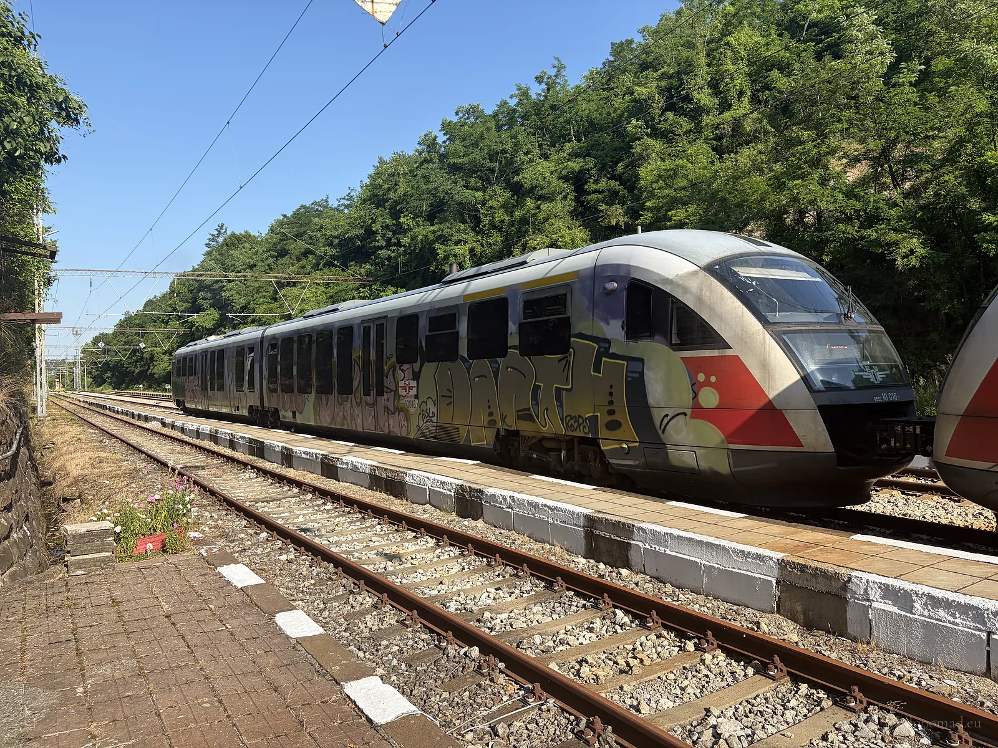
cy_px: 374
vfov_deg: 53.1
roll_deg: +1.5
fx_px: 750
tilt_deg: +0.6
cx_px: 499
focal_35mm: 26
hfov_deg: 67.3
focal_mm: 5.96
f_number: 1.6
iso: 50
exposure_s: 1/2451
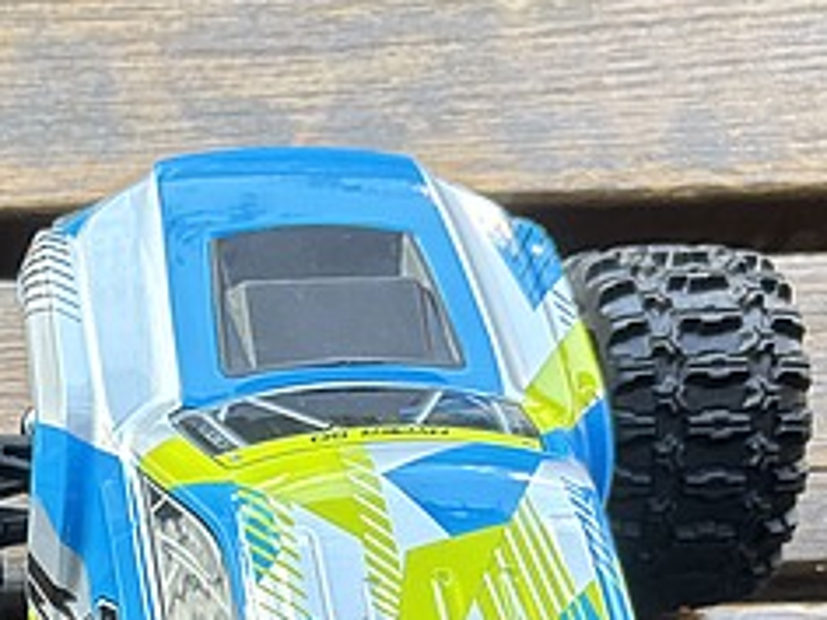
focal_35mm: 86
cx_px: -21
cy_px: 842
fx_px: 2055
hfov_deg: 21.8
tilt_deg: -67.0
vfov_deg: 16.1
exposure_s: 1/60
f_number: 1.6
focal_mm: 5.96
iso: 250
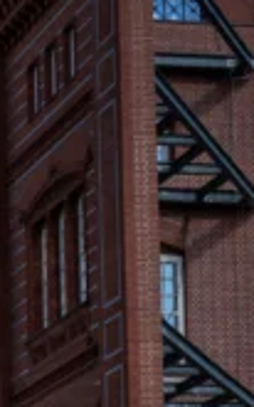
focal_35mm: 149
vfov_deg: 13.9
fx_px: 1656
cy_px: 377
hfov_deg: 7.7
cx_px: -498
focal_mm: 31.5
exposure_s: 1/640
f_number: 5
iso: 100
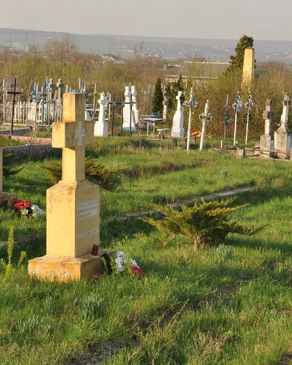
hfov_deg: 13.9
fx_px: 1200
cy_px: 169
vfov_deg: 17.3
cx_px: 187
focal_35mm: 111
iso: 250
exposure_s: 1/250
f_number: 8
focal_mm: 48
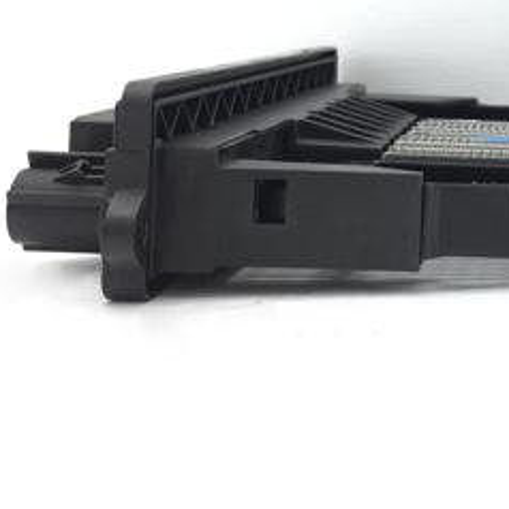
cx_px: 590
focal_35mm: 69
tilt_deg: +3.5
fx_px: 1148
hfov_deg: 23.2
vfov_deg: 24.1
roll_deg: +0.0
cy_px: 30
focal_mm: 4.15
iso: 25
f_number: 2.2
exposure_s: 1/100
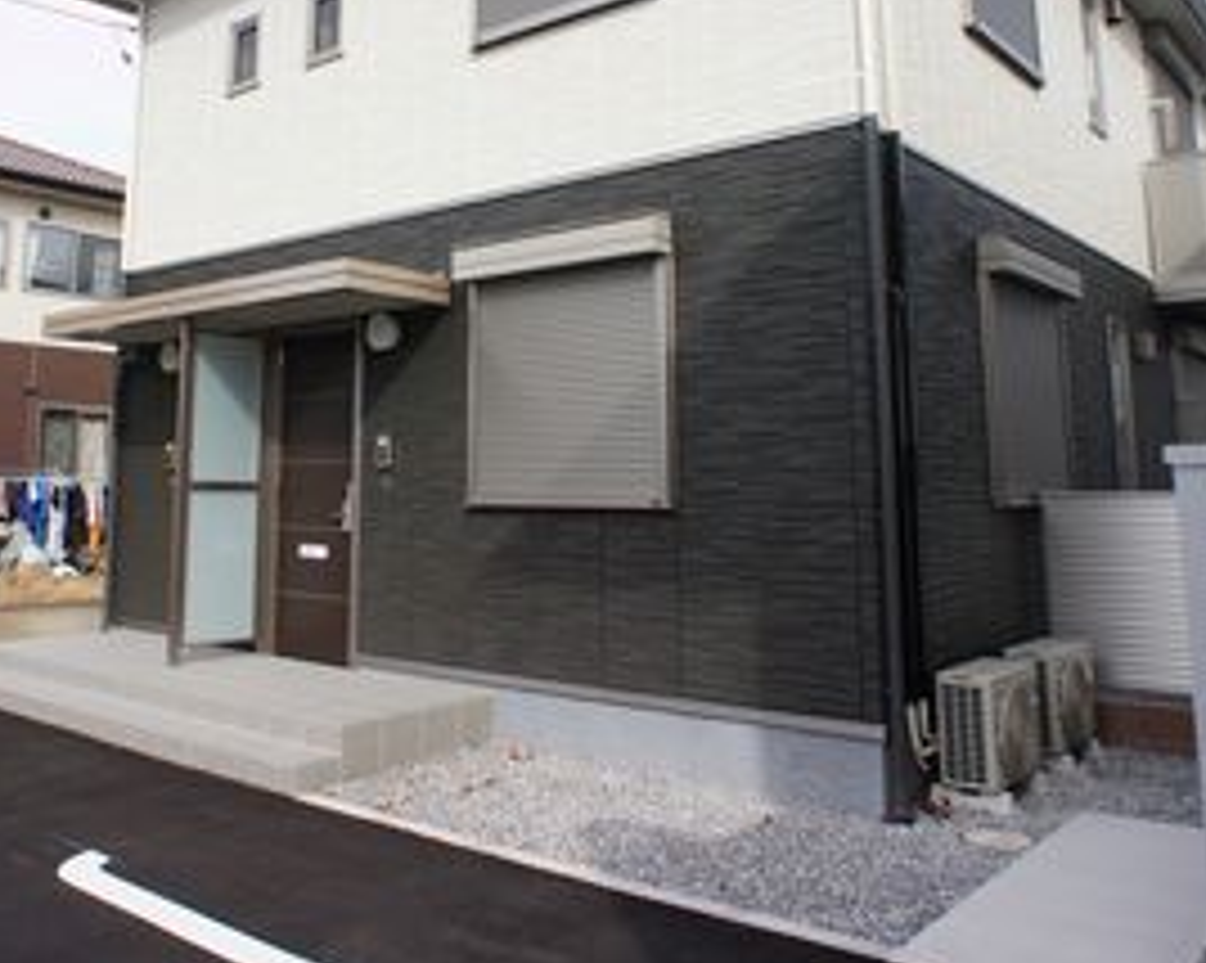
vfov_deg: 35.1
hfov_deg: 43.7
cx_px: 495
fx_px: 1498
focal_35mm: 42
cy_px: 284
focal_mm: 16
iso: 200
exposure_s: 1/160
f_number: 6.3
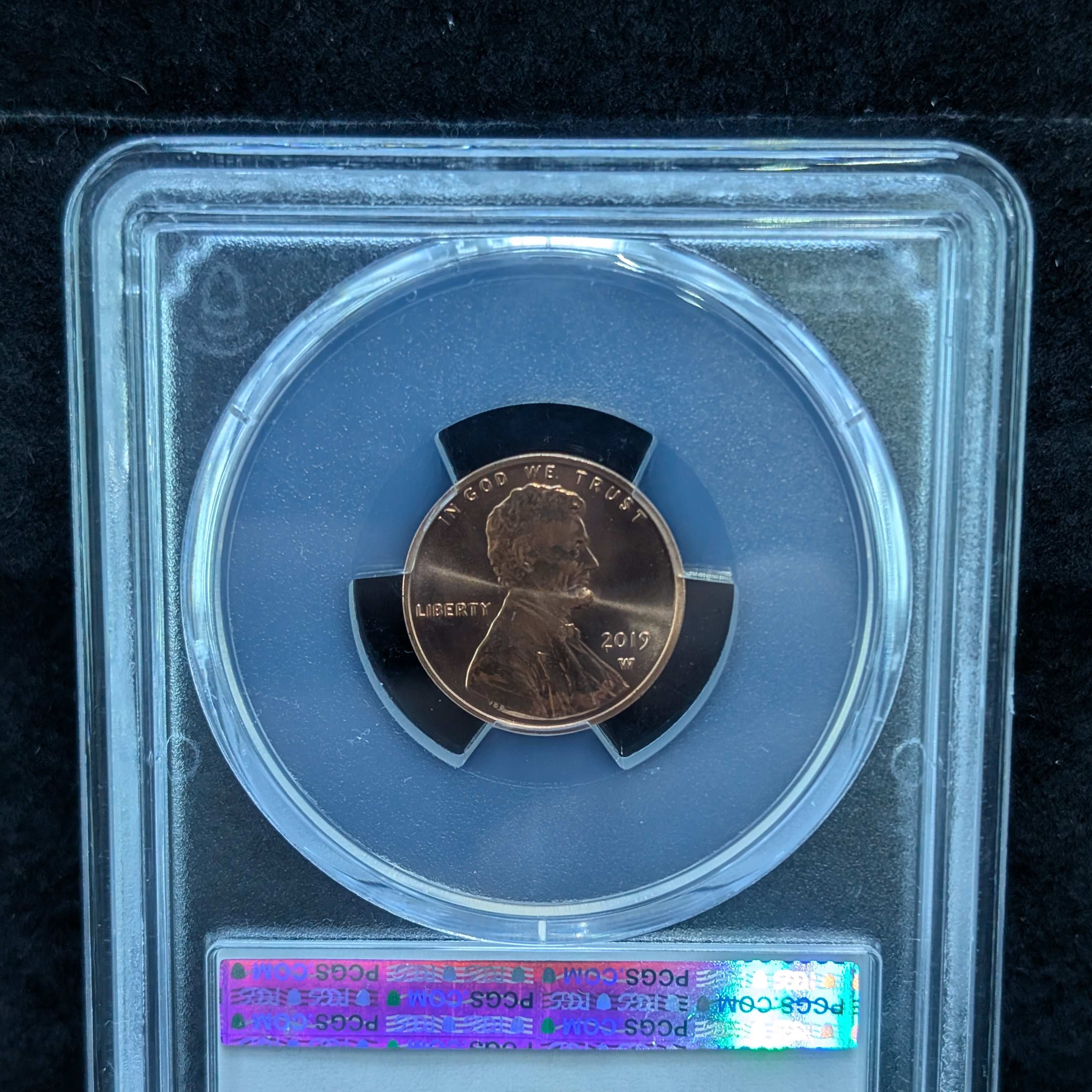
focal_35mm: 58
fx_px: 2070
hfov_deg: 29.6
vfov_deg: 29.4
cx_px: 543
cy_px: 709
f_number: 1.68
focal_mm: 6.9
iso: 140
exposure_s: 1/60
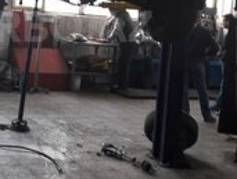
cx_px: 46
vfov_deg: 18.1
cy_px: 26
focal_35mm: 81
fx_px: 556
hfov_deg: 23.7
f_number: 1.9
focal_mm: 3.7
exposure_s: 1/50
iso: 64
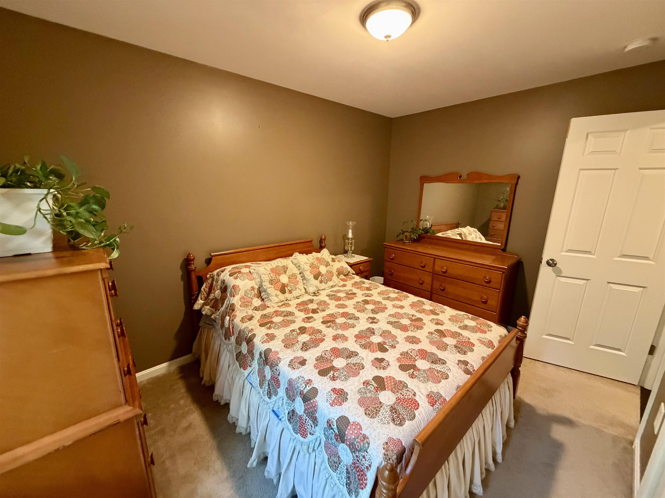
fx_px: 269
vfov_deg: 85.7
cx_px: 332
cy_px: 249
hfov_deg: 102.1
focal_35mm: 14
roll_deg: -0.8
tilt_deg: -12.8
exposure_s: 1/60
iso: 640
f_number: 2.2
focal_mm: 2.22
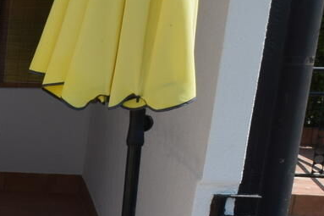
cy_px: 219
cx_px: -385
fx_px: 846
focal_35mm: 94
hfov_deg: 15.5
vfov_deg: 14.3
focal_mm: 10
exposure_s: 1/400
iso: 200
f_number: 10
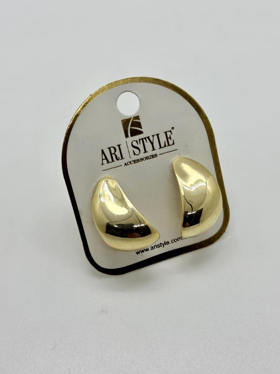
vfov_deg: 39.7
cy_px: 187
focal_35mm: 48
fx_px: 518
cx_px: 140
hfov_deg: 30.3
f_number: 1.78
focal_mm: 6.86
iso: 50
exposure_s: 1/215
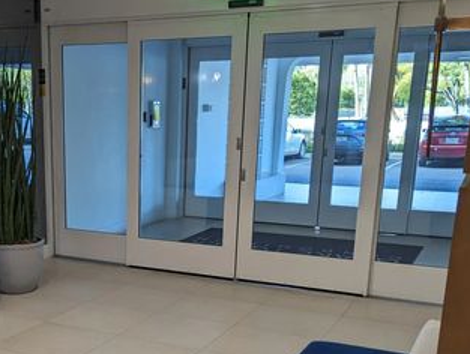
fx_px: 667
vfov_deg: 29.0
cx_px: 116
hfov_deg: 37.8
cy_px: 290
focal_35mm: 49
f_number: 1.85
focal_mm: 6.81
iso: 78
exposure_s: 1/60
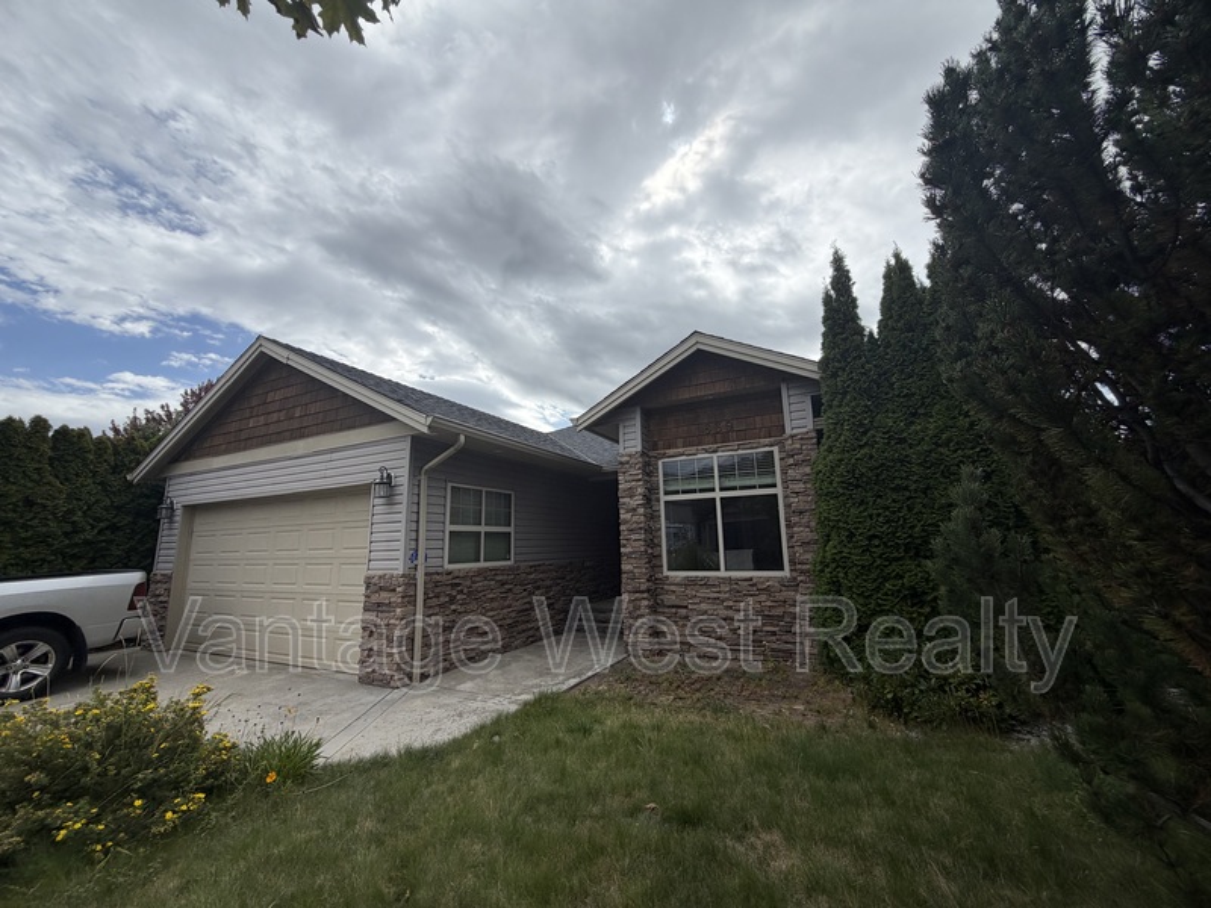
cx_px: 606
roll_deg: +3.2
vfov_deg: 85.7
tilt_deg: +13.5
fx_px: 490
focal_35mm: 14
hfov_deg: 102.1
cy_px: 454
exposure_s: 1/1189
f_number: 2.2
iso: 20
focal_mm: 2.22
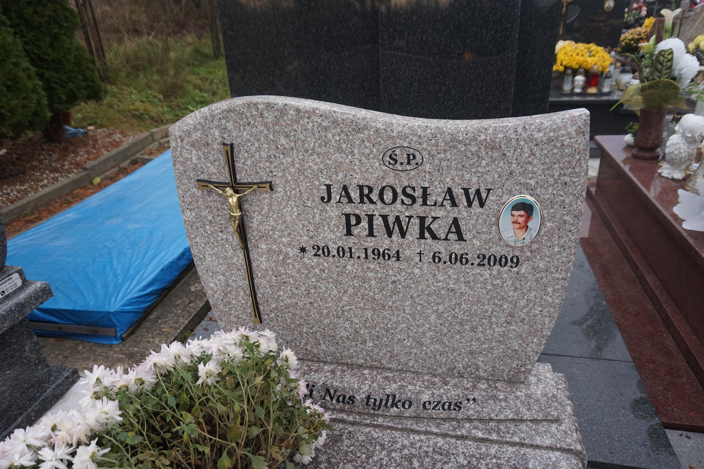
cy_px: 234
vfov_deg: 53.1
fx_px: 469
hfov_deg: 73.8
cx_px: 352
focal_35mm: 24
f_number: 4
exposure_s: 1/160
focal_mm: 16
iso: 100
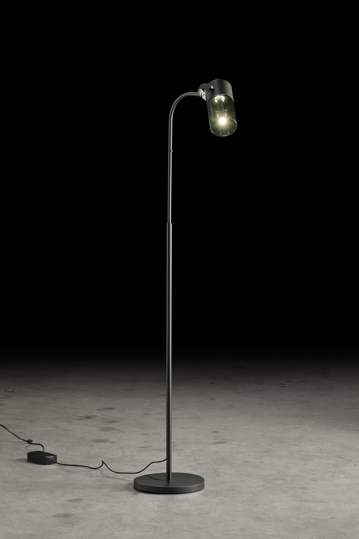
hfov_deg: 11.4
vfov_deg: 17.1
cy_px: 270
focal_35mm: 120
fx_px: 1795
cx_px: 180
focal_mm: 80
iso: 100
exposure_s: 1/60
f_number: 10
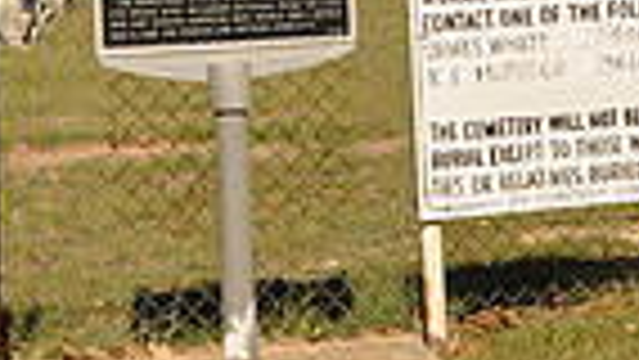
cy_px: -241
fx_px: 2274
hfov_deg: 15.8
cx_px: 576
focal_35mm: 134
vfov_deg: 8.8
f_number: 8
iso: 200
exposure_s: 1/250
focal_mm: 21
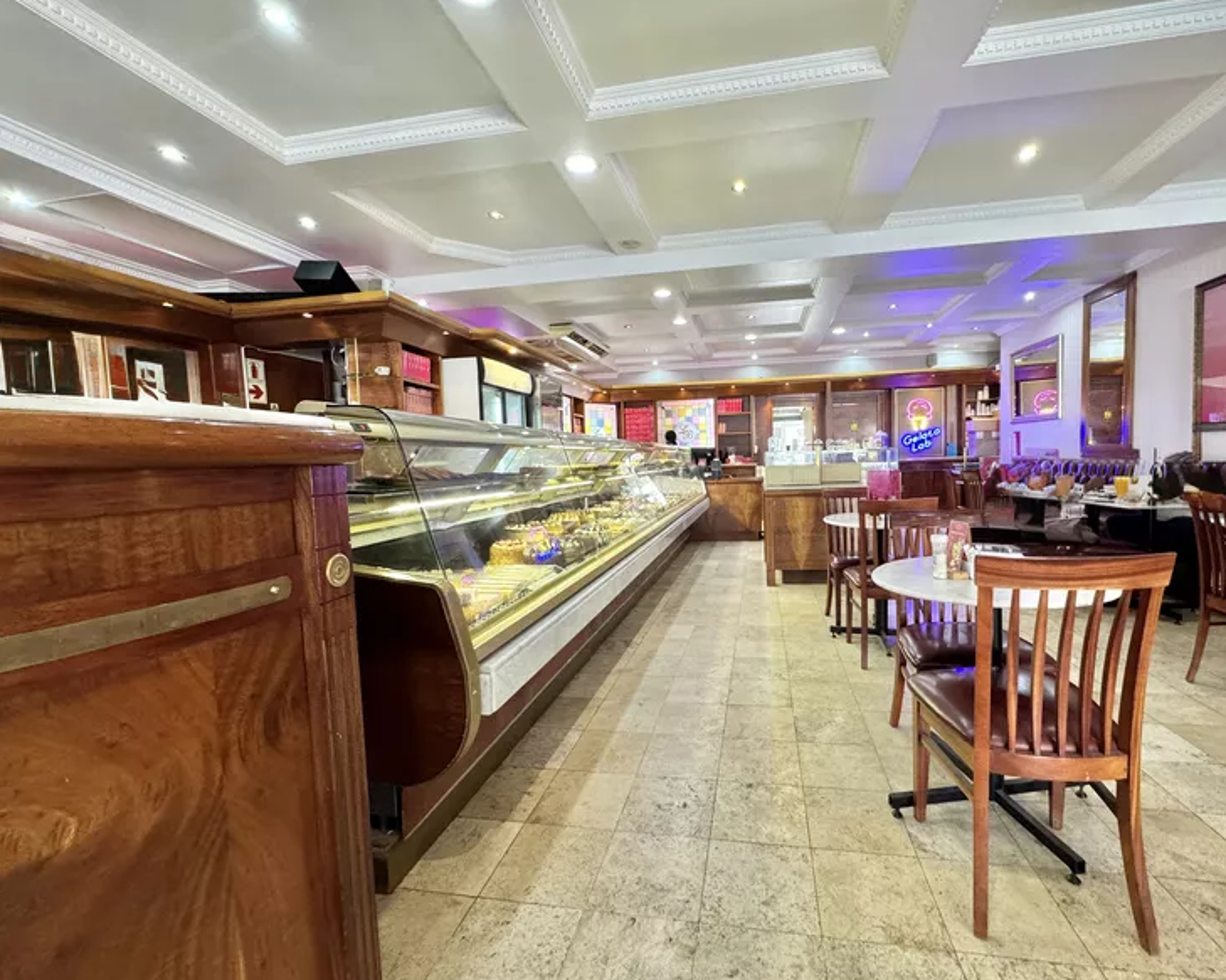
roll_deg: +2.1
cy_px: 499
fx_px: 544
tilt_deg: -5.4
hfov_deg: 96.5
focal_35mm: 15
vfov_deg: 84.0
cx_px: 671
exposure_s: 1/100
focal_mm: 2.22
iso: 320
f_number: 2.2
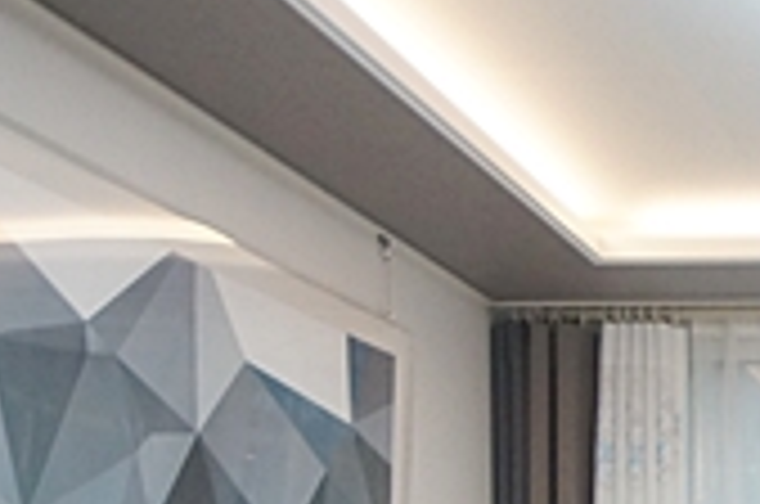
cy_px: 648
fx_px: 1496
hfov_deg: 23.4
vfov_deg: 17.9
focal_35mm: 71
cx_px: 1106
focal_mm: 10
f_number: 4
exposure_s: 1/200
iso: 800
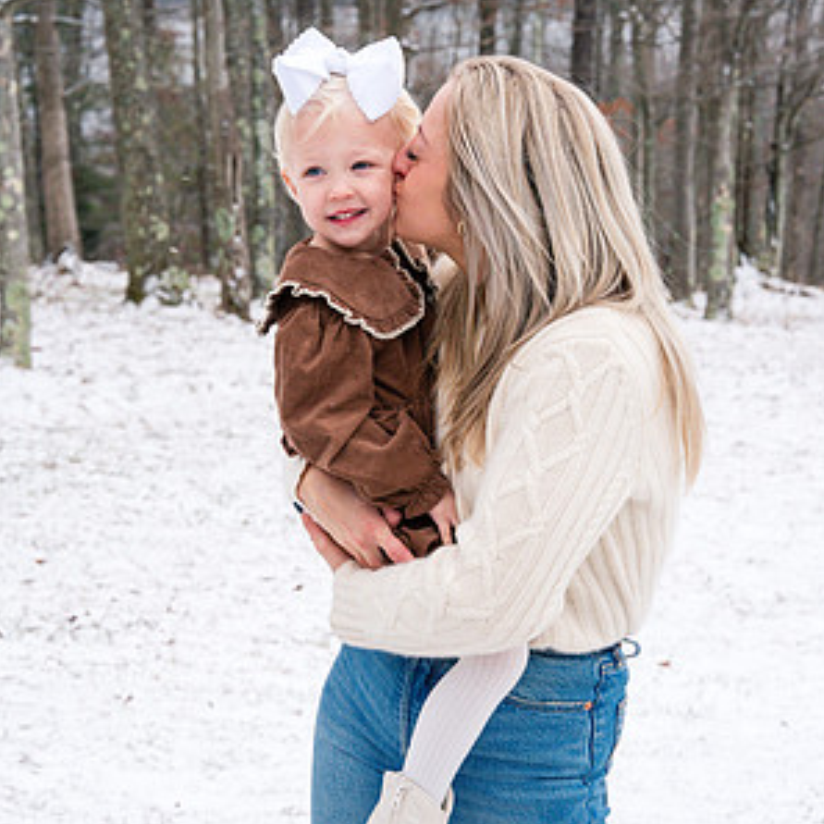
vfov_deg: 19.3
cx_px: 413
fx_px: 2424
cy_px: 366
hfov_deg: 19.3
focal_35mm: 90
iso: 1000
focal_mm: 70
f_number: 8
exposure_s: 1/250
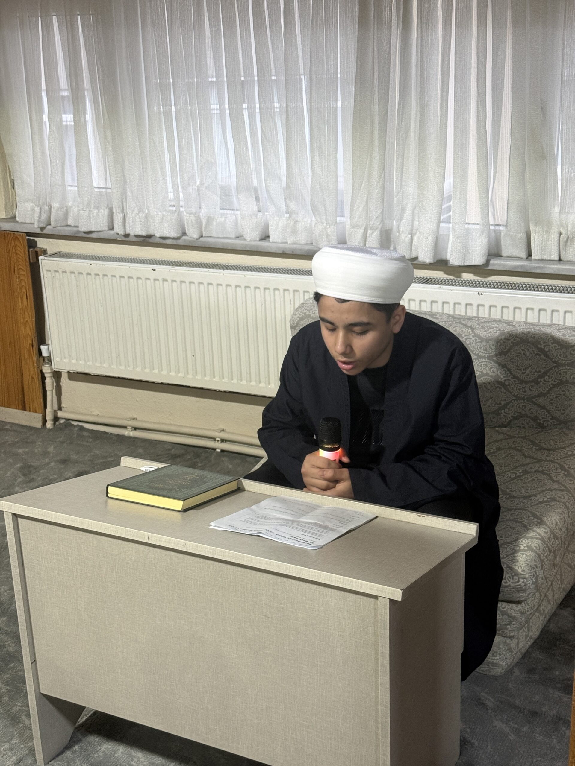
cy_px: 383
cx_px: 288
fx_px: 1063
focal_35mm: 48
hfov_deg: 30.3
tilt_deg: -18.7
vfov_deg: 39.7
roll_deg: +1.4
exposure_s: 1/33
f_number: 1.78
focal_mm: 6.76
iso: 200
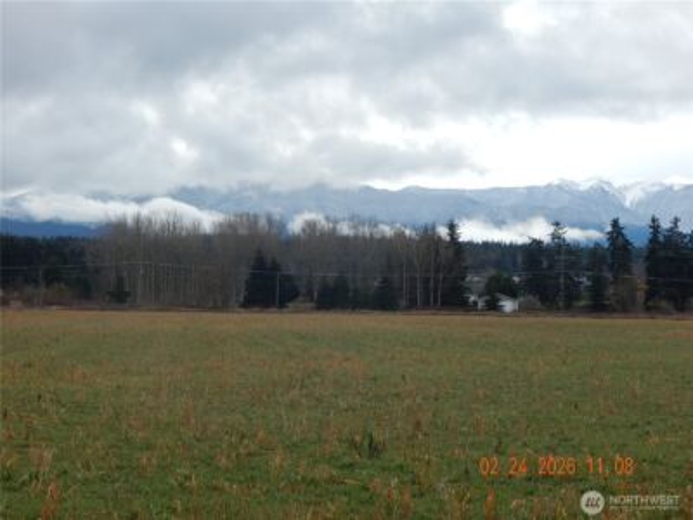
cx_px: 346
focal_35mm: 75
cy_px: 260
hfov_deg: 26.0
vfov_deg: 19.6
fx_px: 1501
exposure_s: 1/500
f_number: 4.2
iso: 125
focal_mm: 13.5
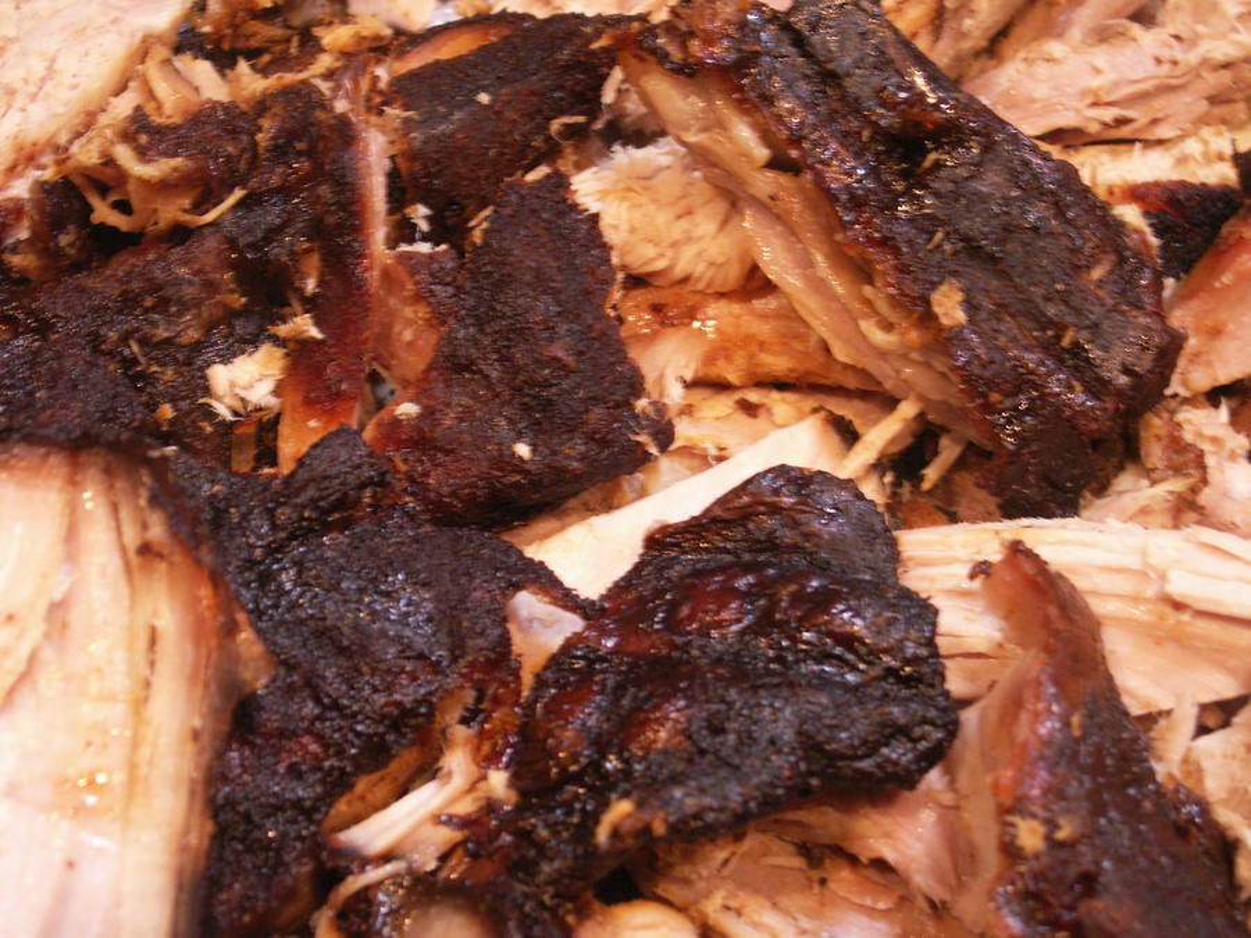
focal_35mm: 62
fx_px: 2241
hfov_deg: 31.2
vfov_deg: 23.7
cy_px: 469
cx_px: 626
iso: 160
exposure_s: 1/10
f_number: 3.2
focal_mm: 10.28
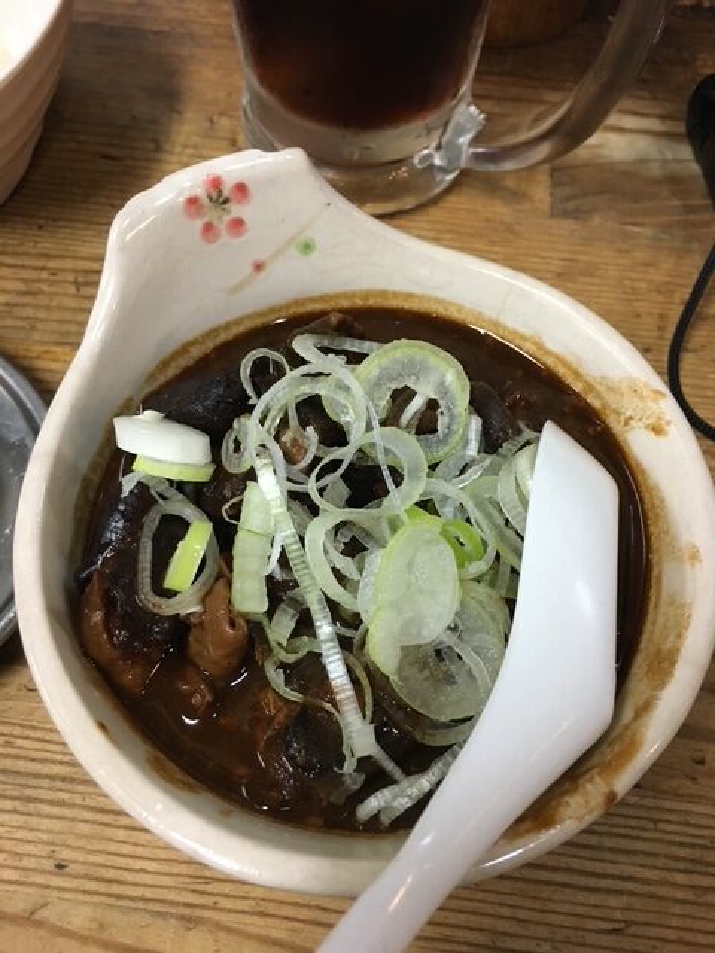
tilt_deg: -61.9
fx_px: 799
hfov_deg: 48.2
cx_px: 358
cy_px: 476
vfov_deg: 61.7
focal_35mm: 29
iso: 125
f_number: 2.2
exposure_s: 1/30
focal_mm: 4.15
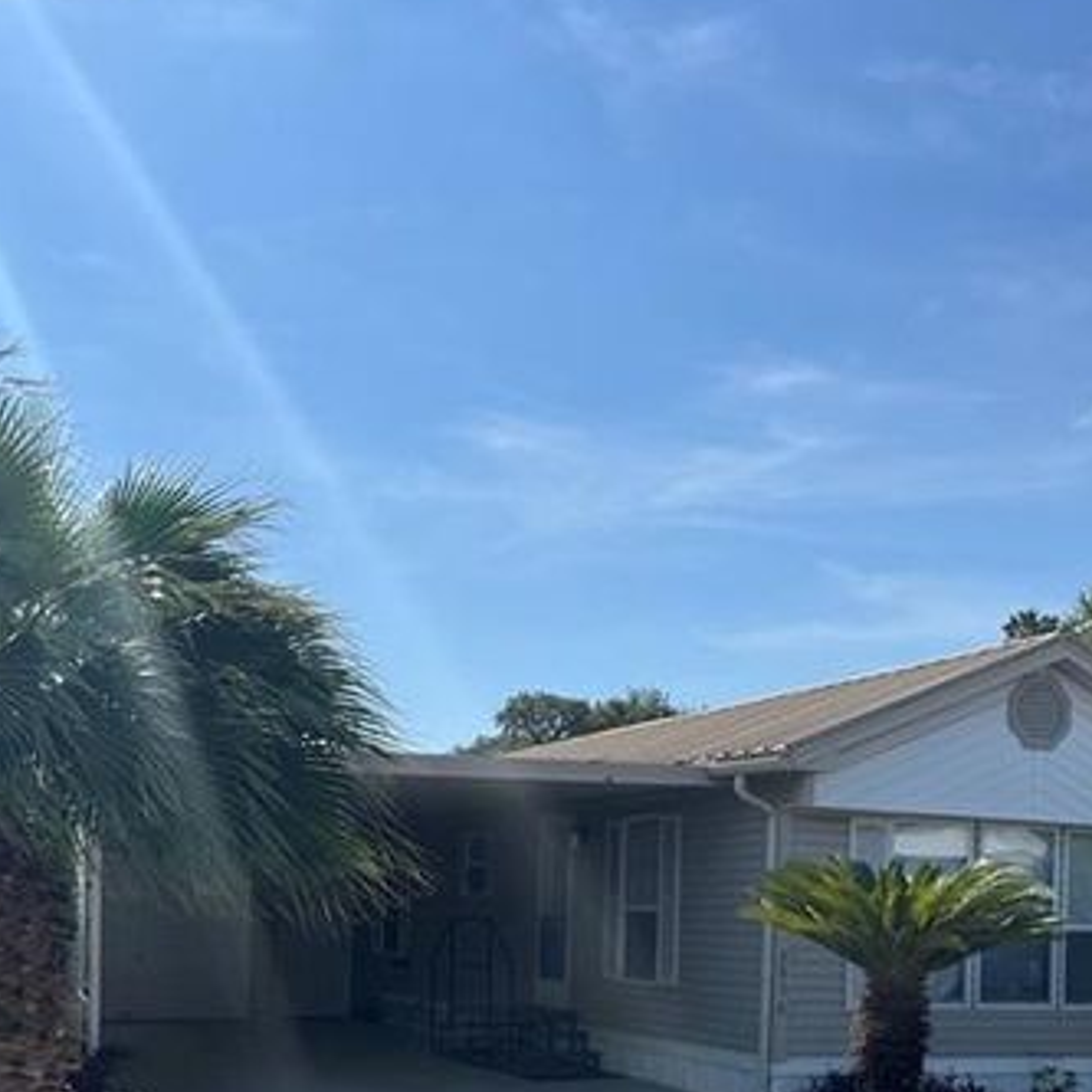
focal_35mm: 46
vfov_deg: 35.5
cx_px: 662
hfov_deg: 36.6
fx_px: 1642
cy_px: 887
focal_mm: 5.1
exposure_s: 1/5319
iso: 50
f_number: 1.6
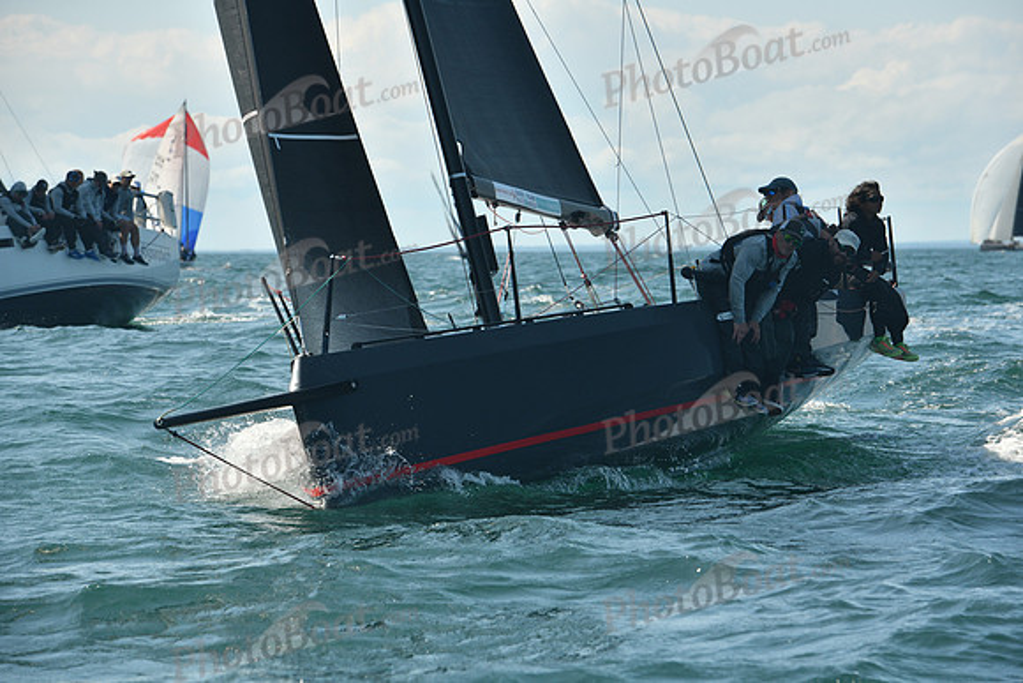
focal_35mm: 150
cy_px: 342
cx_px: 512
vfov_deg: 9.2
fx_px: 4263
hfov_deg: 13.7
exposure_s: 1/640
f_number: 6.3
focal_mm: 150
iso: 320
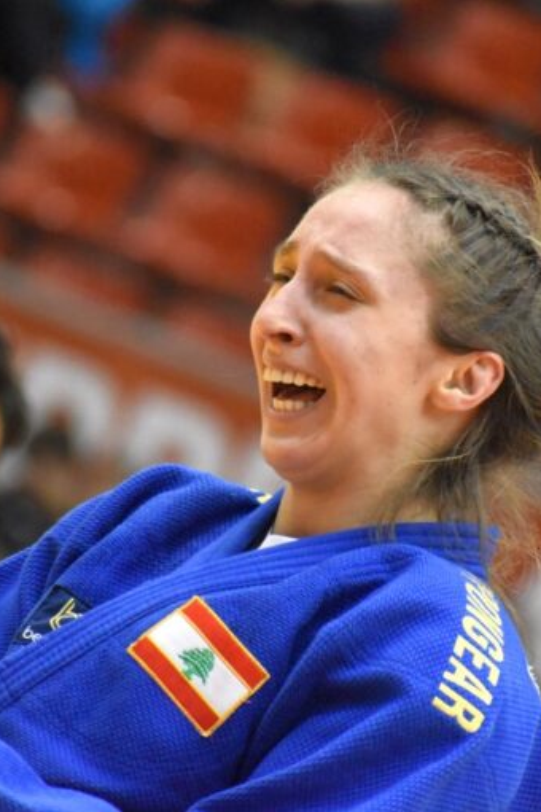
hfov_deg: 2.3
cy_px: 406
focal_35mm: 610
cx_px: 275
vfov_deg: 3.4
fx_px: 13749
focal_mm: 270
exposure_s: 1/320
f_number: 7.1
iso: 6400
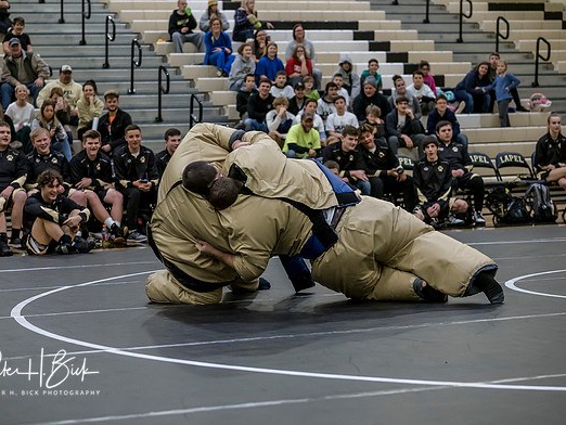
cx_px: 259
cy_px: 195
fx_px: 1636
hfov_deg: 19.6
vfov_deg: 14.8
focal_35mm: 100
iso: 2500
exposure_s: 1/1000
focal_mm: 45
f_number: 2
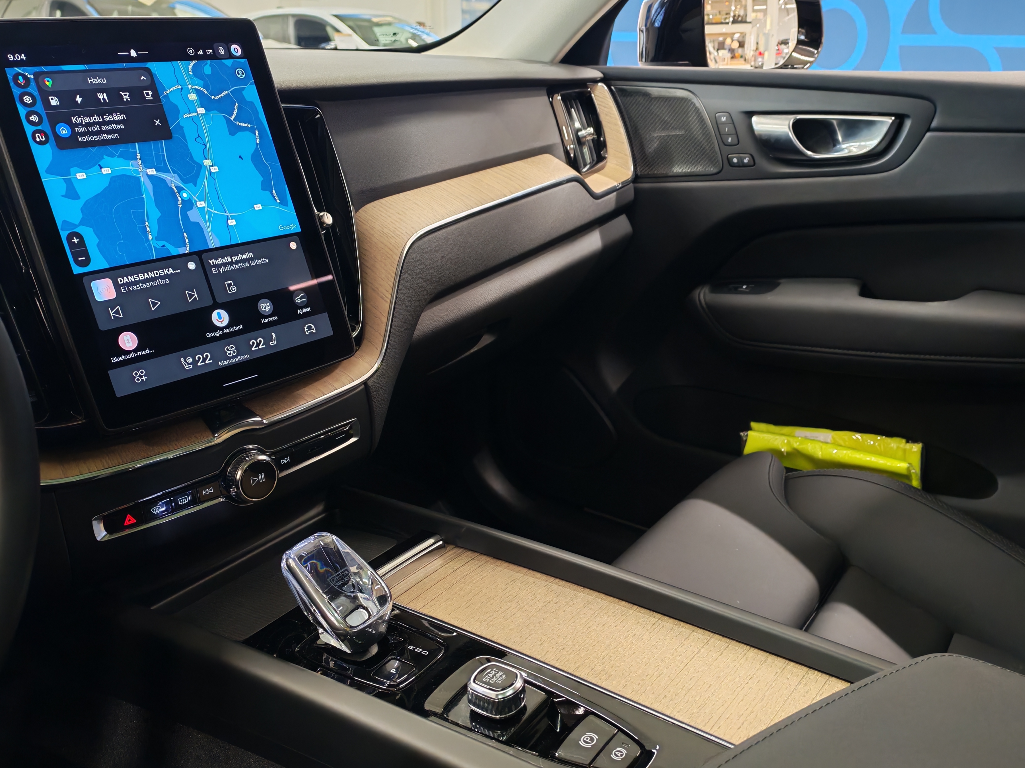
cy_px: 384
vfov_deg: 44.2
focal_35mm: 32
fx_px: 948
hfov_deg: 56.8
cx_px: 512
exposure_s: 1/50
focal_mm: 6.12
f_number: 1.9
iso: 1000
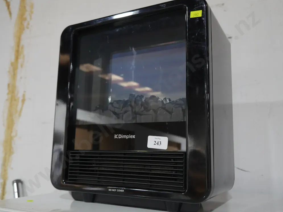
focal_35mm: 35
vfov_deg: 40.7
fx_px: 286
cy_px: 103
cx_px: 141
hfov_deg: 52.6
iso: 1000
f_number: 4
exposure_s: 1/60
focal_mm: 17
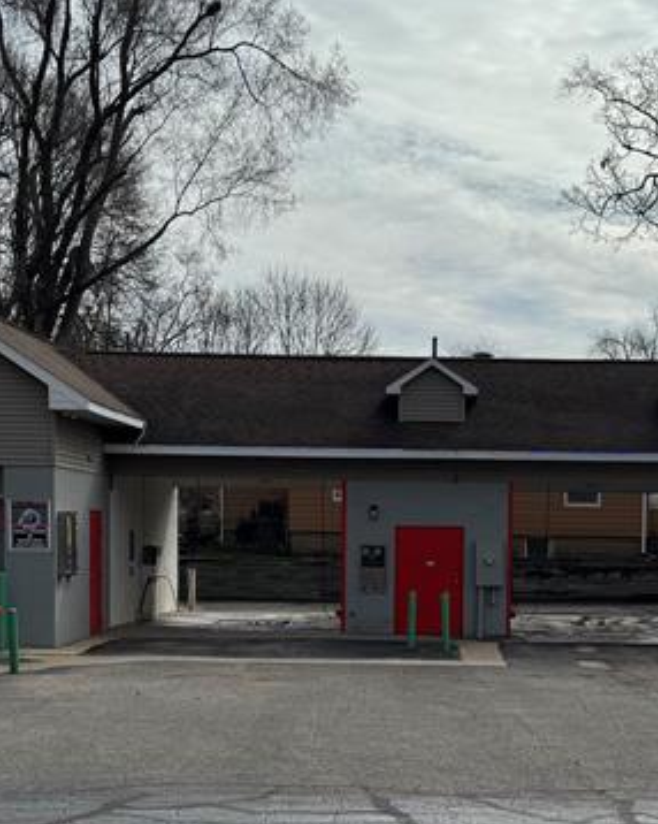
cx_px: 458
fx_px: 1632
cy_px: 603
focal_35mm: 67
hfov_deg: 22.7
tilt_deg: -2.8
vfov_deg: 28.0
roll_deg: -0.3
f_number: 1.78
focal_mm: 6.76
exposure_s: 1/10417
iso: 80
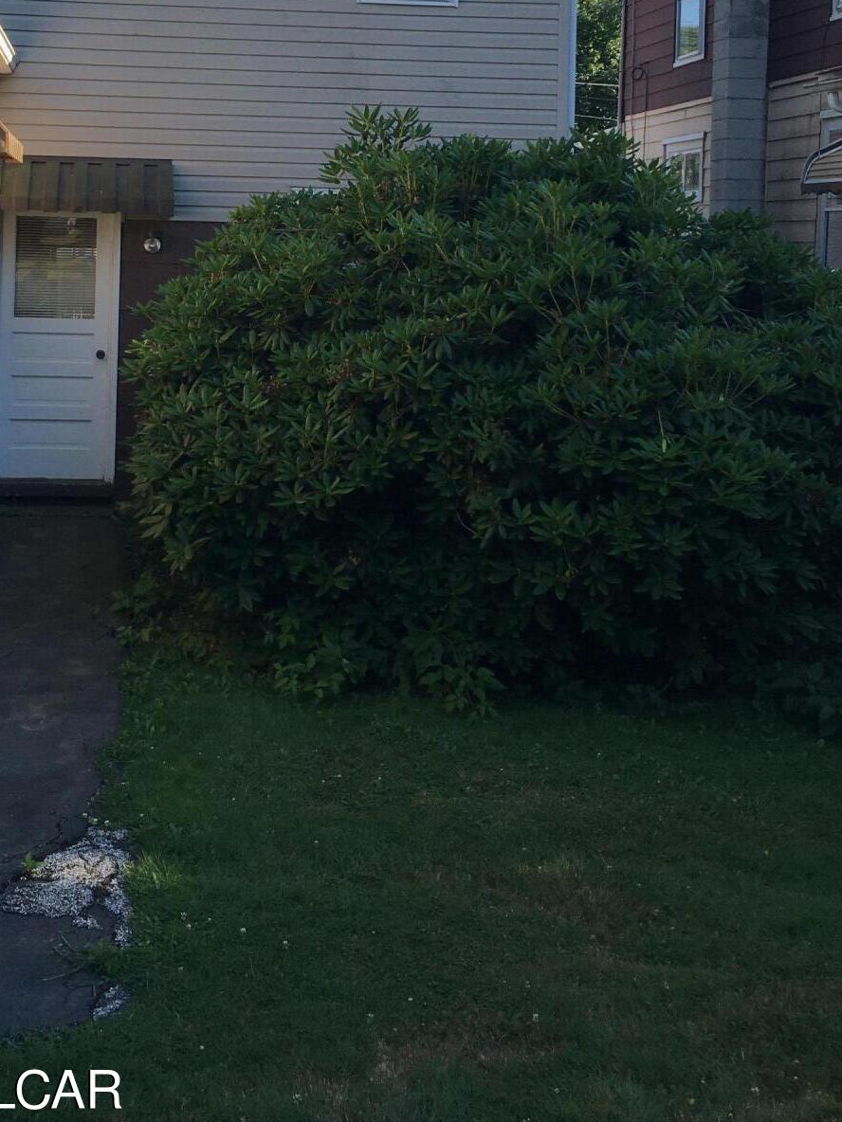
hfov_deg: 29.3
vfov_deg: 37.6
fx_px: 1589
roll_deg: -2.1
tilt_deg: +0.6
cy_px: 229
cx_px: 242
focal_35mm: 49
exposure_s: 1/506
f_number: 2.2
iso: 25
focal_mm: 4.15
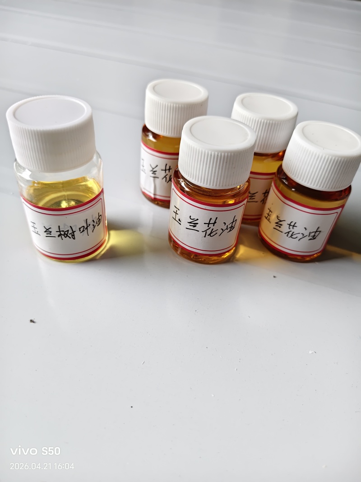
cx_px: 180
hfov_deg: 58.9
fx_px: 320
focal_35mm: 23
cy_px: 241
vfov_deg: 73.9
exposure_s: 1/100
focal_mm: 5.56
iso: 169
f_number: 1.88
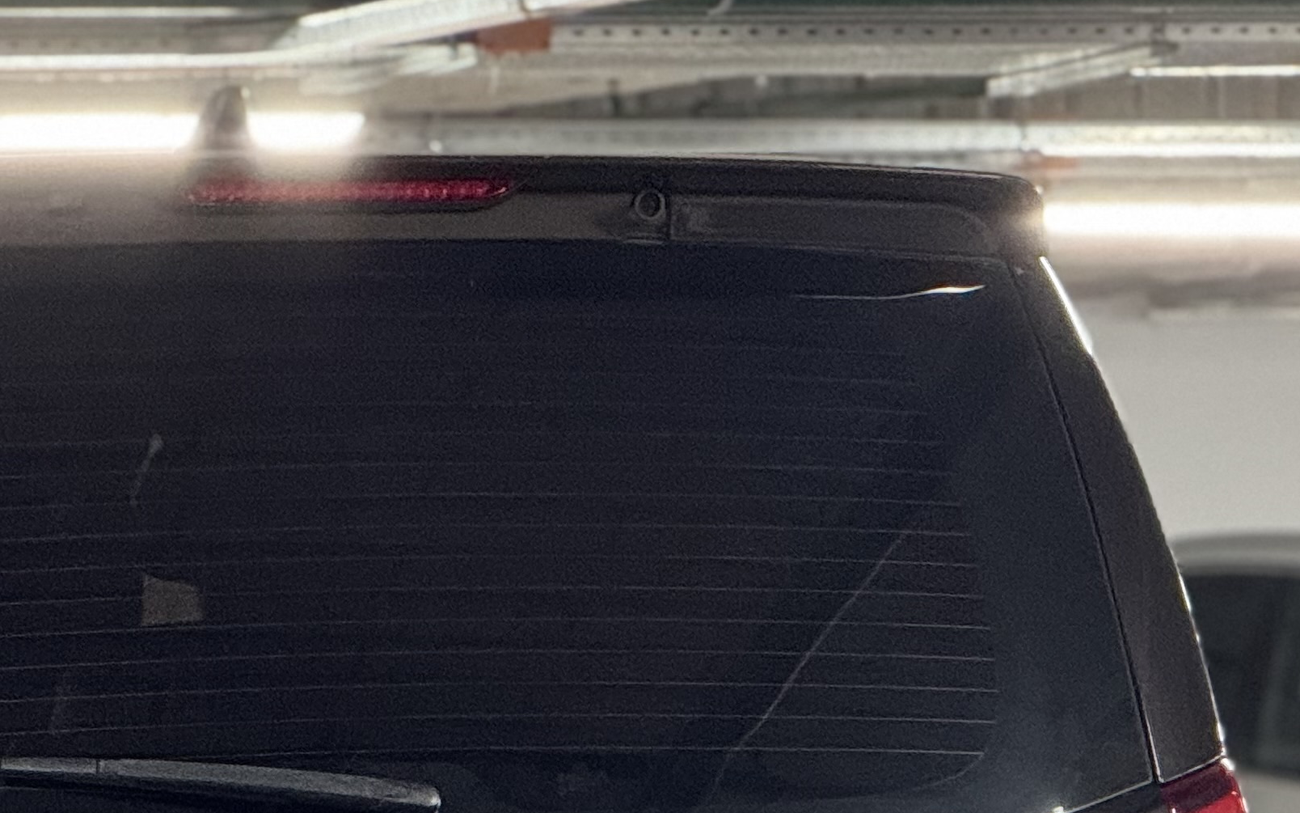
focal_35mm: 319
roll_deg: +0.9
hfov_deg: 6.6
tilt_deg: -1.7
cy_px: 1149
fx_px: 11302
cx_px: -78
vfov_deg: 4.1
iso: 640
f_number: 2.8
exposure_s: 1/33
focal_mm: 15.66
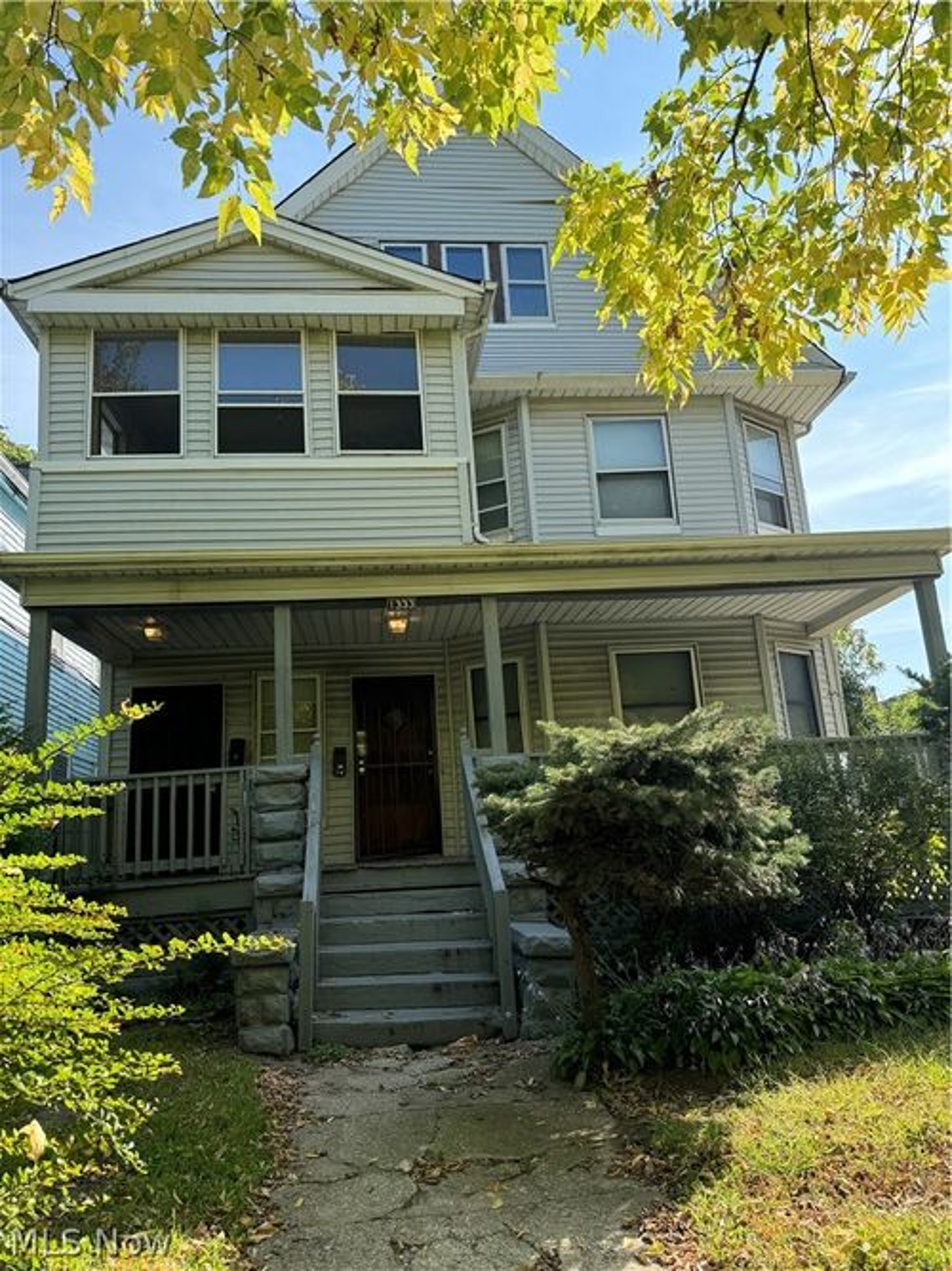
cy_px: 636
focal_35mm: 24
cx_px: 476
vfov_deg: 71.6
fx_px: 880
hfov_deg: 56.8
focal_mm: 6.76
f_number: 1.78
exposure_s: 1/1151
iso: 80
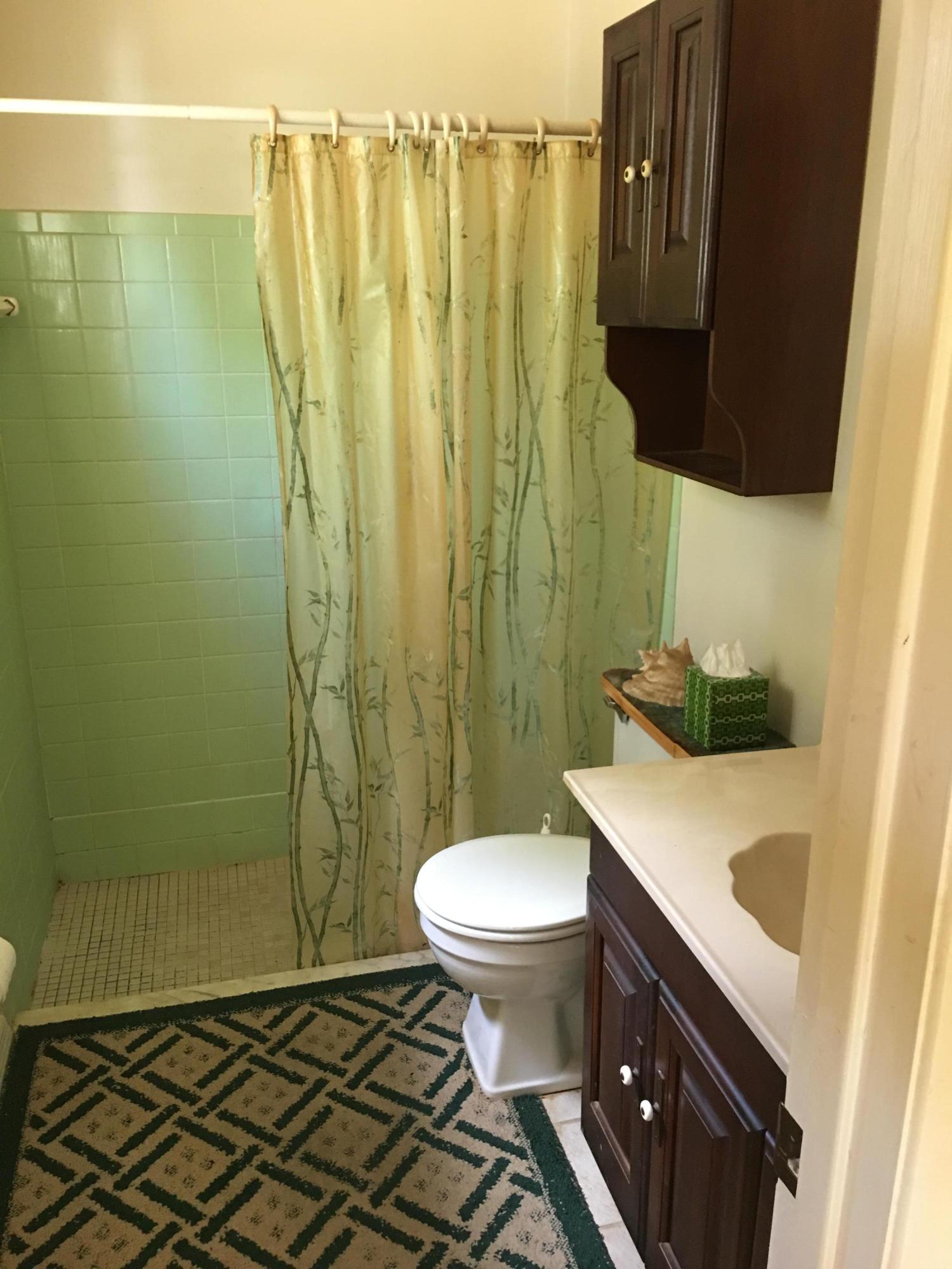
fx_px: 1063
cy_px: 634
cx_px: 476
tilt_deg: -16.7
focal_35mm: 29
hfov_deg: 48.2
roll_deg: +0.2
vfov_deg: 61.7
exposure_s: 1/10
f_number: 2.2
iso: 80
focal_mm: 4.15
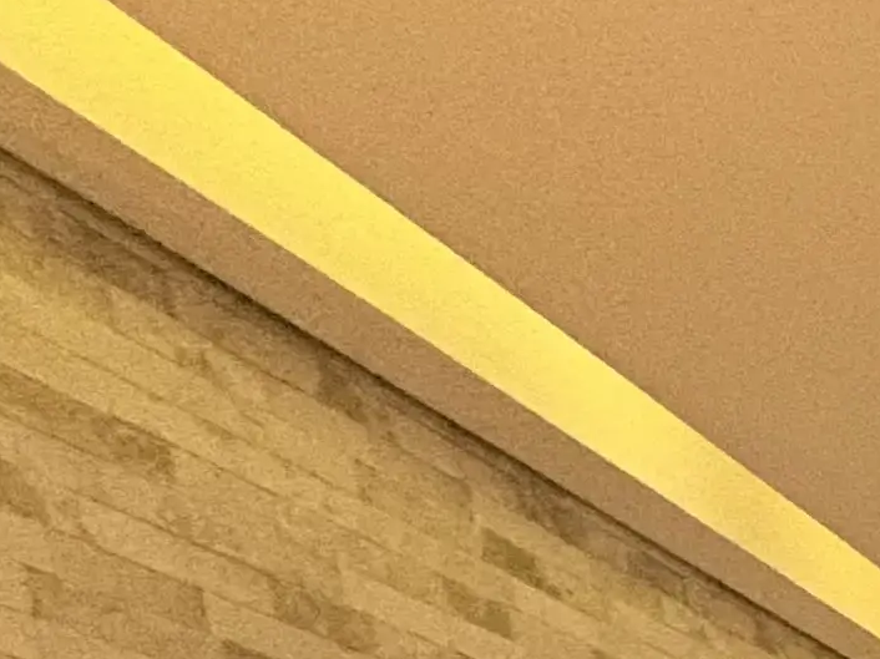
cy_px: 1510
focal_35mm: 80
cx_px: 2358
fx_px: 2033
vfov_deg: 13.9
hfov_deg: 13.2
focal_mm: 2.22
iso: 500
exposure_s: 1/60
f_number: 2.2
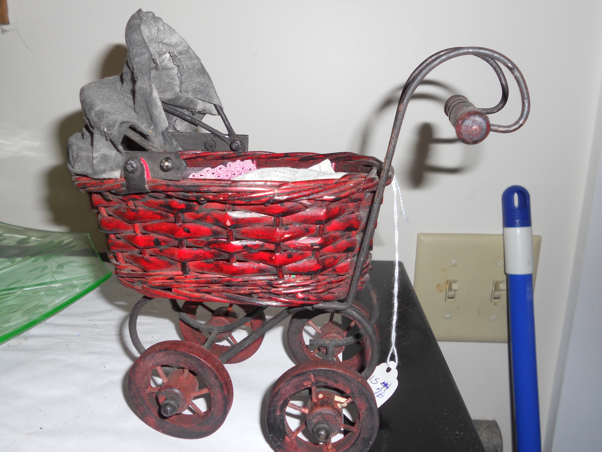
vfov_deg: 44.2
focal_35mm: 32
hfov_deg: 56.8
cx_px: 301
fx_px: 557
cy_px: 226
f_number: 3.5
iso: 80
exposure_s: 1/25
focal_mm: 5.8
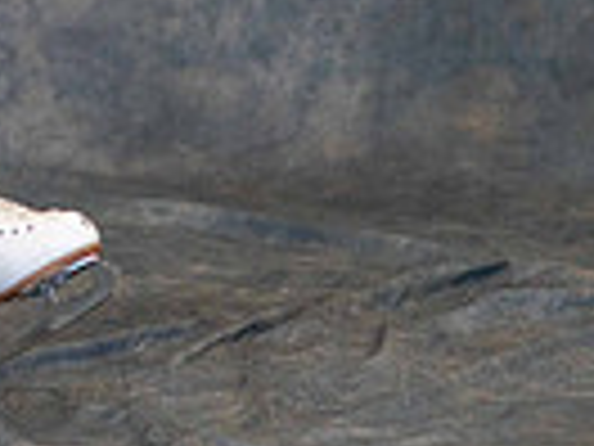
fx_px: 7825
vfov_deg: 3.2
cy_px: -630
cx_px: -342
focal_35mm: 456
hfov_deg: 4.3
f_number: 2.2
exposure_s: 1/160
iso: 640
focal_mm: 85
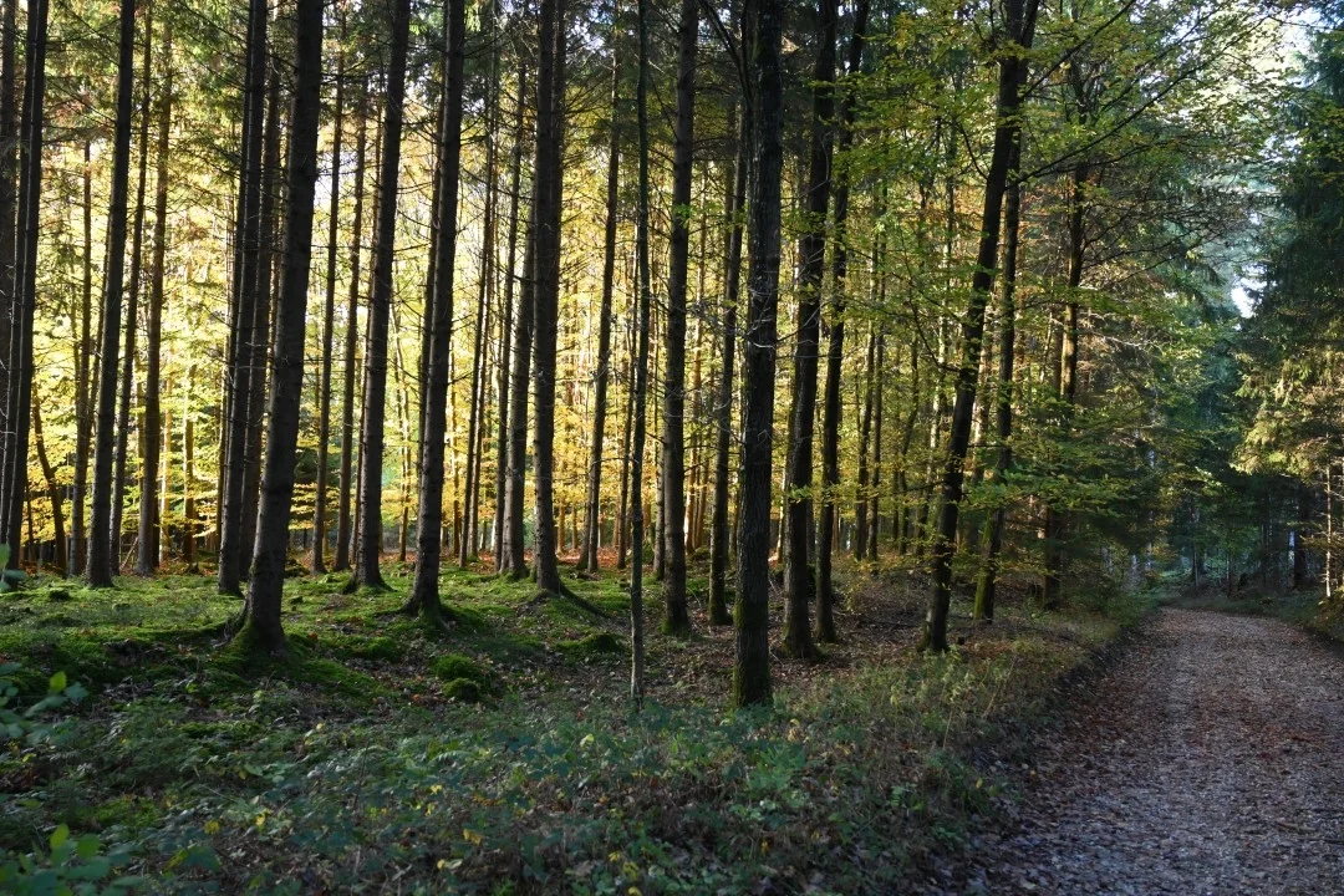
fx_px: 1139
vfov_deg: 43.0
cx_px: 672
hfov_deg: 61.1
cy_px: 448
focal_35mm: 30
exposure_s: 1/125
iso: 2000
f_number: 4
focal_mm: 30.5
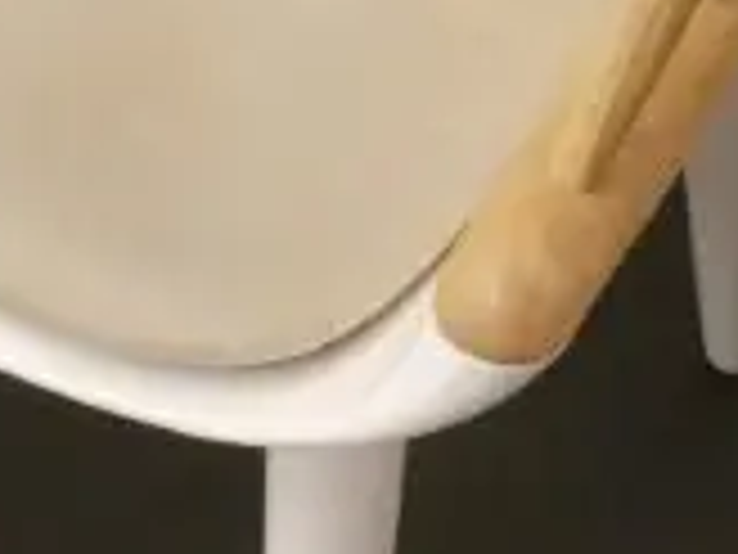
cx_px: 76
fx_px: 3198
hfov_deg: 13.1
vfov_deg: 9.8
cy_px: -59
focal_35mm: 150
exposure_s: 1/60
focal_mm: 4.3
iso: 640
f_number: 3.3
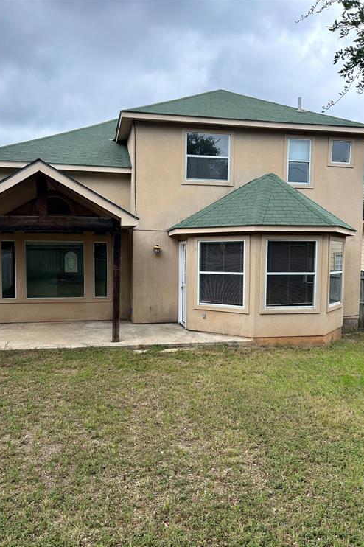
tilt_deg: -2.0
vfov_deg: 65.5
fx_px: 425
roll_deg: -0.1
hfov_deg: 46.3
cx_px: 169
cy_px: 282
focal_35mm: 28
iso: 50
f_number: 1.5
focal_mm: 5.7
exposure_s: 1/991
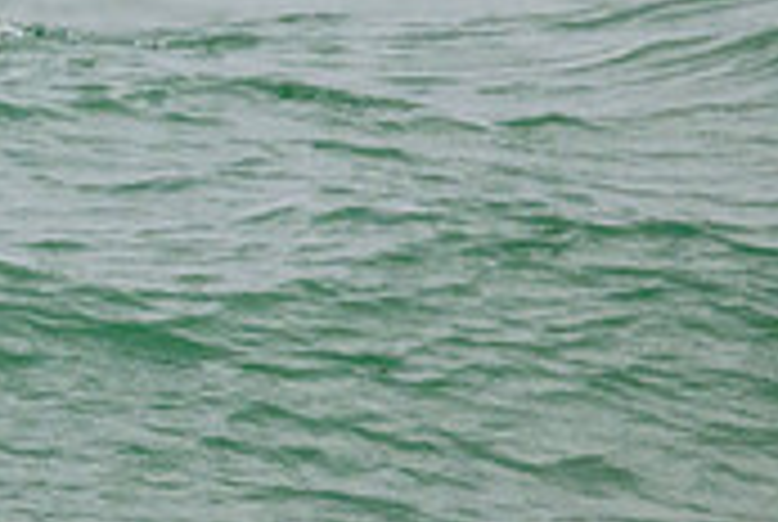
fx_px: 78712
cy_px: 199
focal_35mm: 3636
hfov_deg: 0.6
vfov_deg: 0.4
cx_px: -669
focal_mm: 800
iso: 2000
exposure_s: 1/2000
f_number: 11
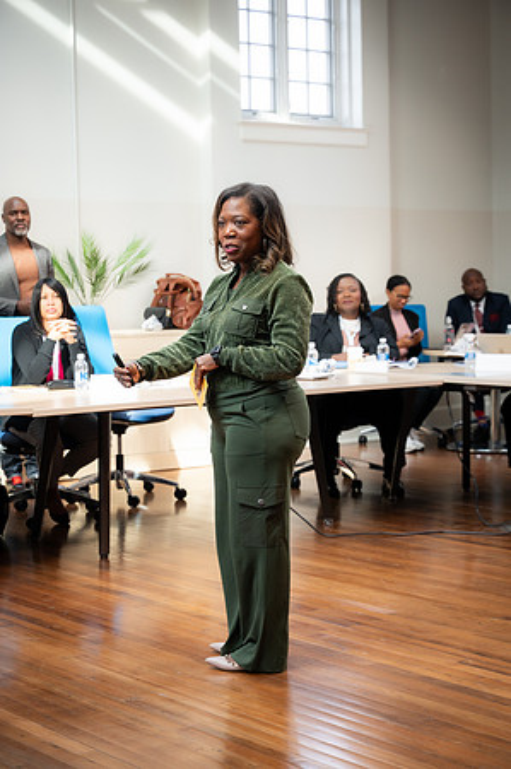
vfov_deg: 28.9
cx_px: 256
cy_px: 384
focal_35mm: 70
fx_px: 1494
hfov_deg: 19.4
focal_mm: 70
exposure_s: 1/250
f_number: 5
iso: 1250
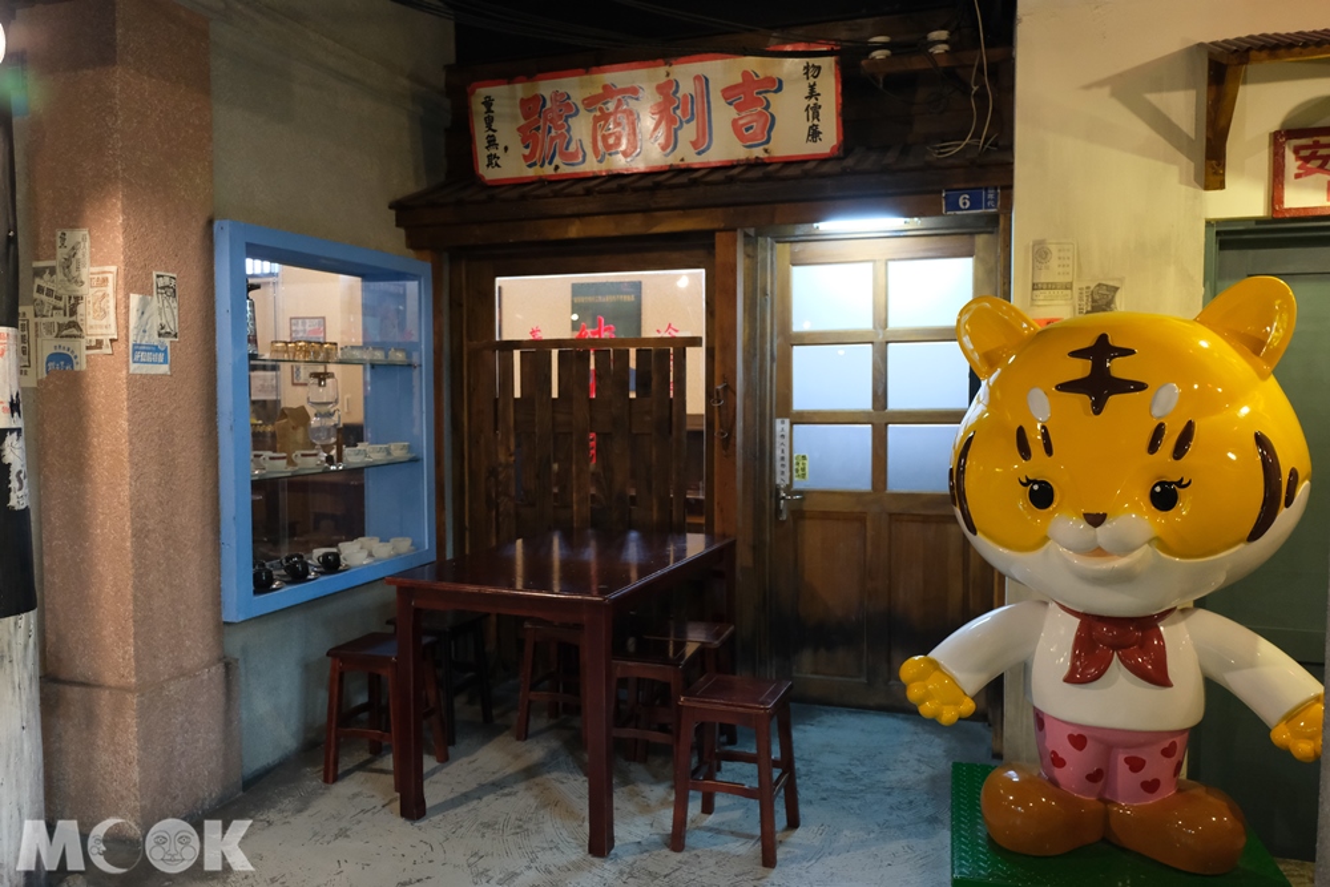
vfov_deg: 49.6
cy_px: 444
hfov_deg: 69.4
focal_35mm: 26
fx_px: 961
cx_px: 665
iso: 3200
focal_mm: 17
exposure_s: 1/75
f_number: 2.8
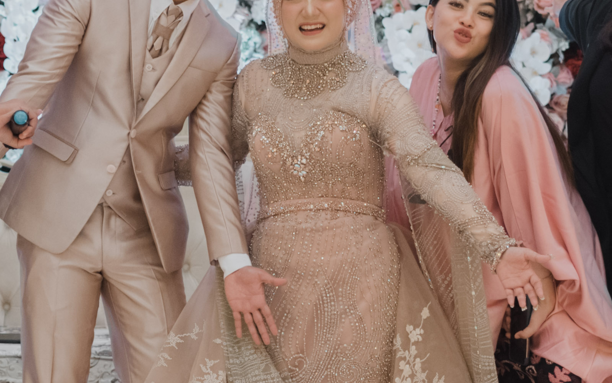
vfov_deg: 9.8
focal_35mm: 134
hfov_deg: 15.6
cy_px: 144
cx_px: 190
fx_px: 2235
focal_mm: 35
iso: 1000
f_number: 2.2
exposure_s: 1/100
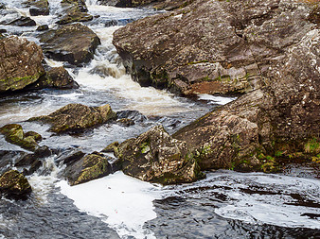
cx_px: 90
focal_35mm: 79
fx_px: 730
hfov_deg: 24.5
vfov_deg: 18.6
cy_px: 109
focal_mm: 23
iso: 200
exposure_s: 1/15
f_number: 7.1
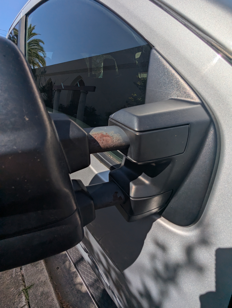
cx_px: 116
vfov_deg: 94.4
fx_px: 143
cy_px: 154
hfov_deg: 78.2
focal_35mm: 16
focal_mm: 2.35
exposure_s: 1/6369
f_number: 2.2
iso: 24
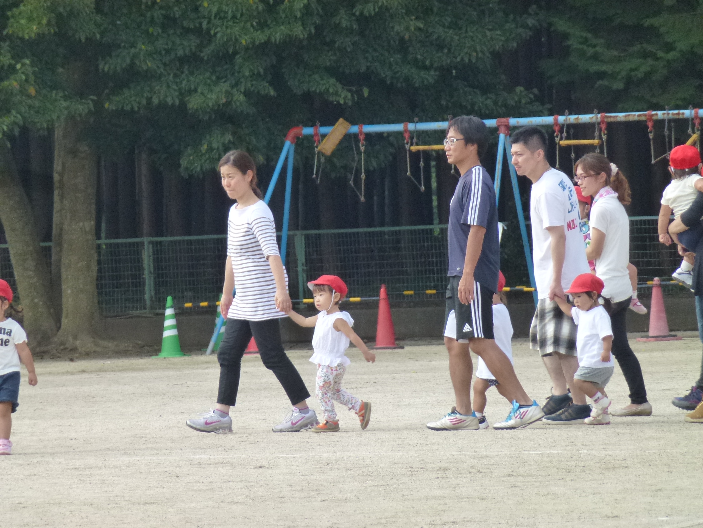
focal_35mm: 384
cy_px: 264
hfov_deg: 5.2
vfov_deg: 3.9
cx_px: 352
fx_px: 7798
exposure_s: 1/320
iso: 320
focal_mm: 68.8
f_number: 5.9
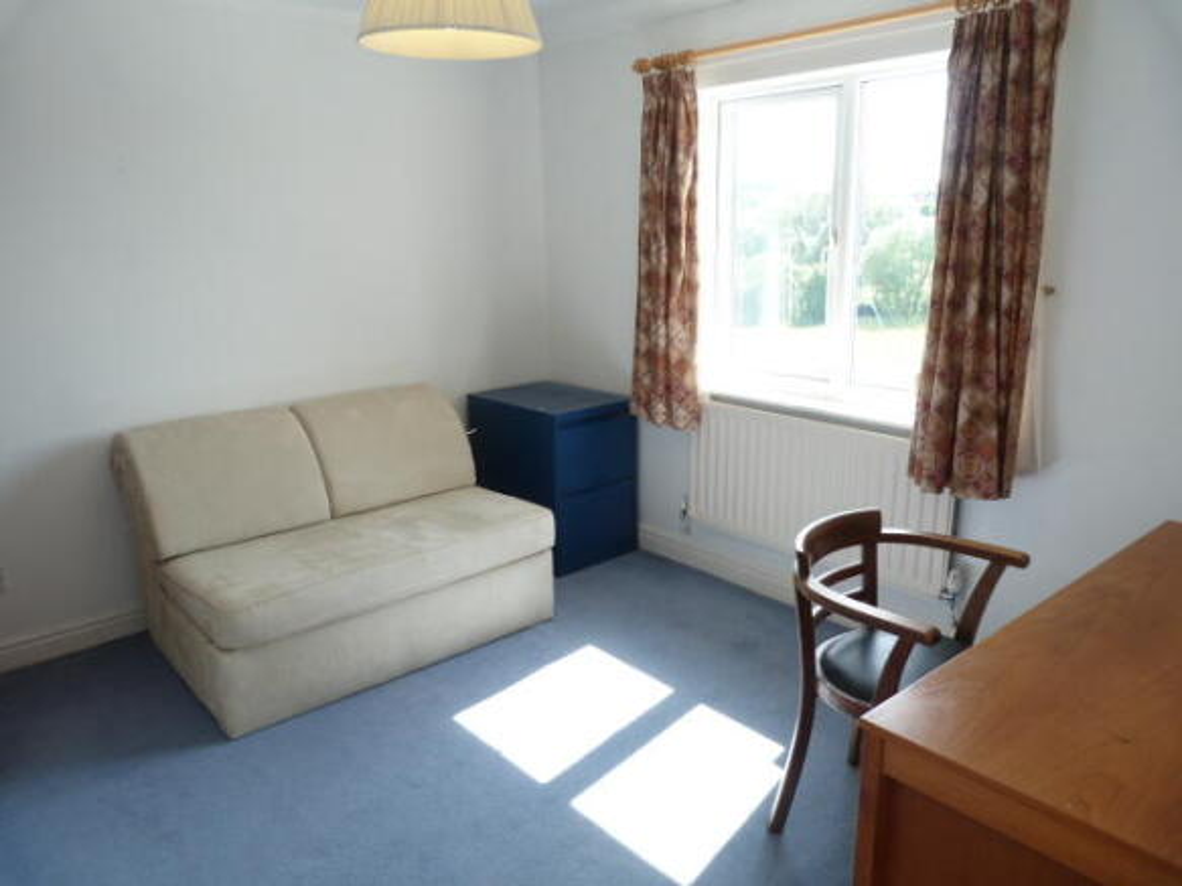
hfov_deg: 69.4
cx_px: 591
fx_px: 853
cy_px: 443
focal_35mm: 25
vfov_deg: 54.9
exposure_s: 1/60
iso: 80
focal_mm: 4.5
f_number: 2.8
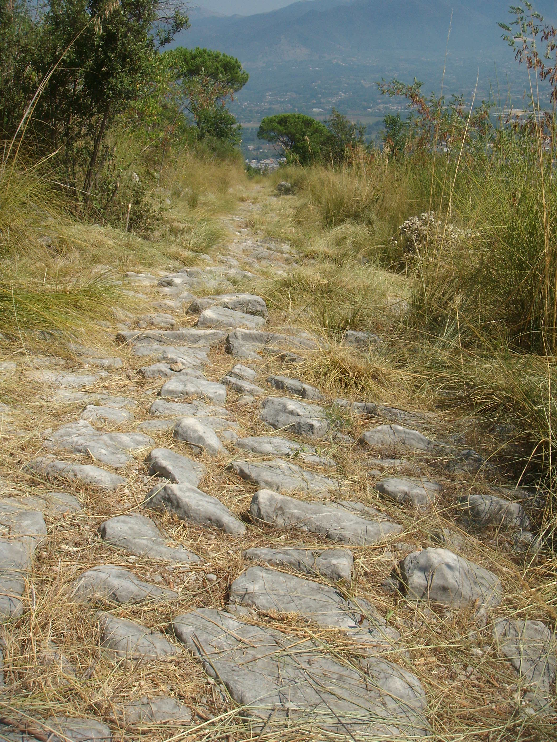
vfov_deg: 49.0
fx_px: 815
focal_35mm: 38
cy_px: 371
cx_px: 278
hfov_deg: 37.7
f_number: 5.7
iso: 64
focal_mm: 6.4
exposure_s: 1/526
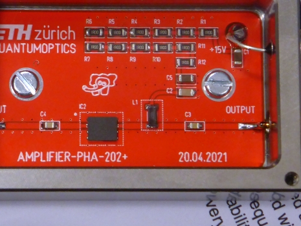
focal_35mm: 187
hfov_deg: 10.6
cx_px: 104
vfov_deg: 7.9
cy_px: 84
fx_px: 1626
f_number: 5.1
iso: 400
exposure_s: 1/30
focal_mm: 14.2
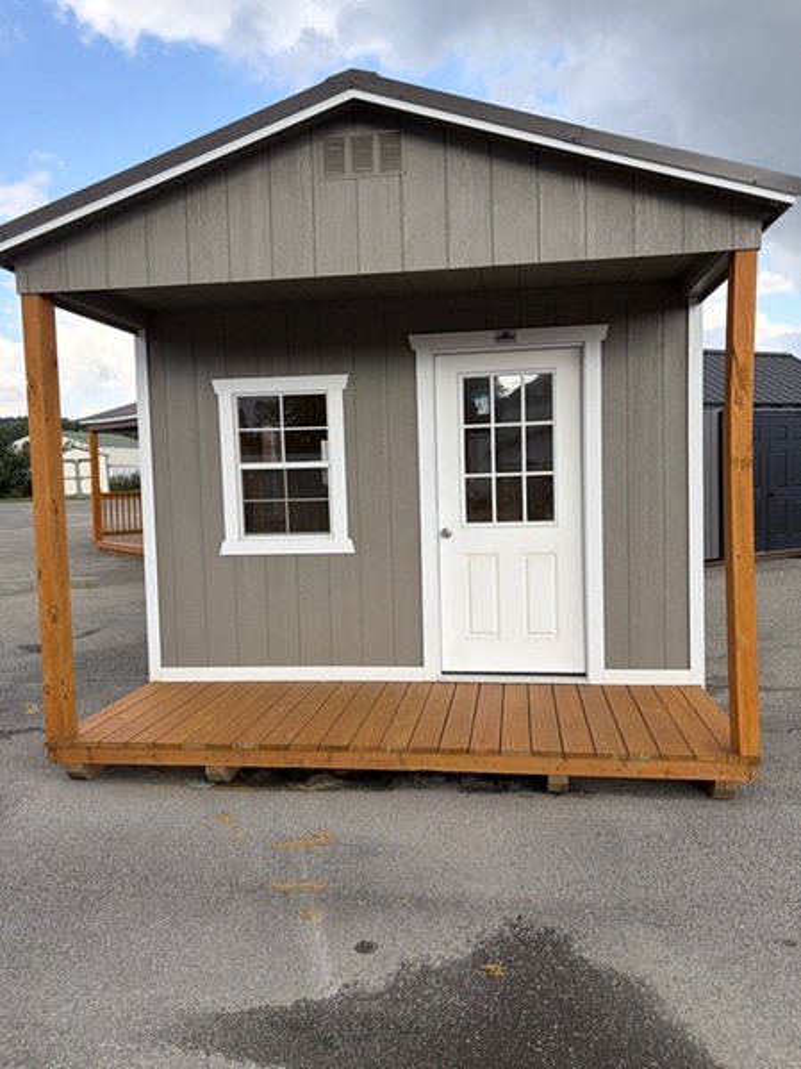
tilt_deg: -2.8
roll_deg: +1.2
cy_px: 534
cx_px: 400
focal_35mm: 26
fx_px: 802
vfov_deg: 67.3
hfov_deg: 53.0
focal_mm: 5.96
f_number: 1.6
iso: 64
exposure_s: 1/1099
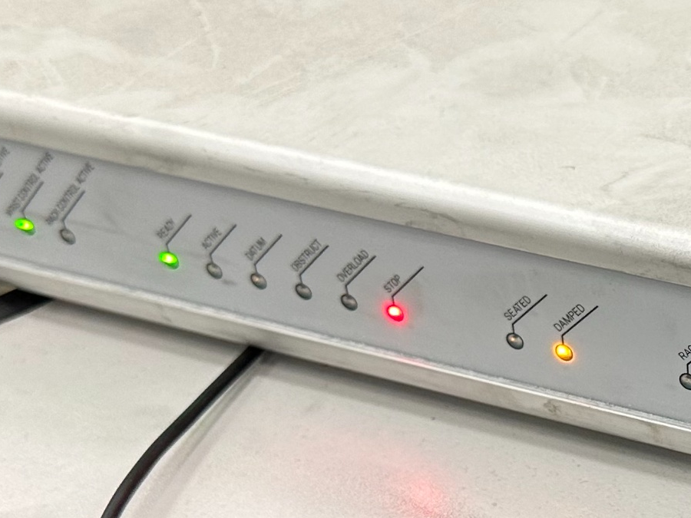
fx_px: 1737
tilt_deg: -37.4
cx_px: 738
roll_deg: +2.1
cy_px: 410
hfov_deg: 21.5
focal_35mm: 87
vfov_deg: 16.9
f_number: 1.78
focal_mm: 6.86
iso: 160
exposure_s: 1/83
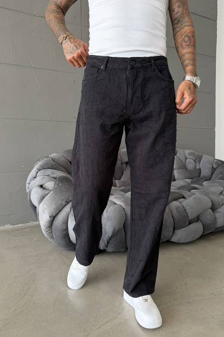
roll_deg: +0.5
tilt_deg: -4.4
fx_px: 243
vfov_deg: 69.4
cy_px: 168
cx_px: 116
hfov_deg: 49.5
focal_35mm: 26
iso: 80
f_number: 1.78
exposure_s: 1/170
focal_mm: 6.76
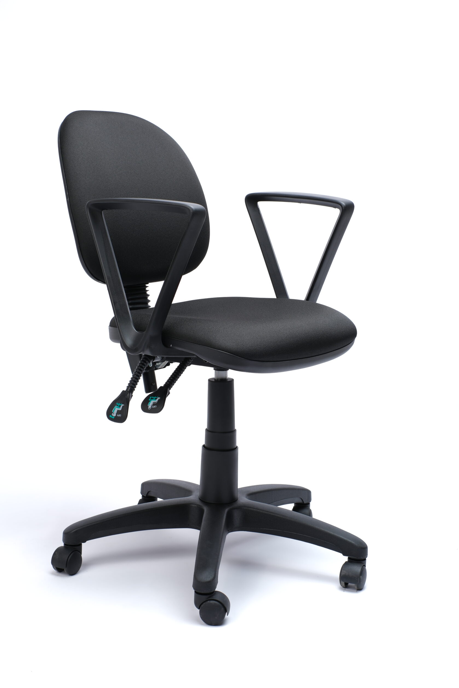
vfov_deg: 36.9
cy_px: 350
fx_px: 1033
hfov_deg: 25.1
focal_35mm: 54
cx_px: 229
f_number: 8
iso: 100
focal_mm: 35
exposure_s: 1/180
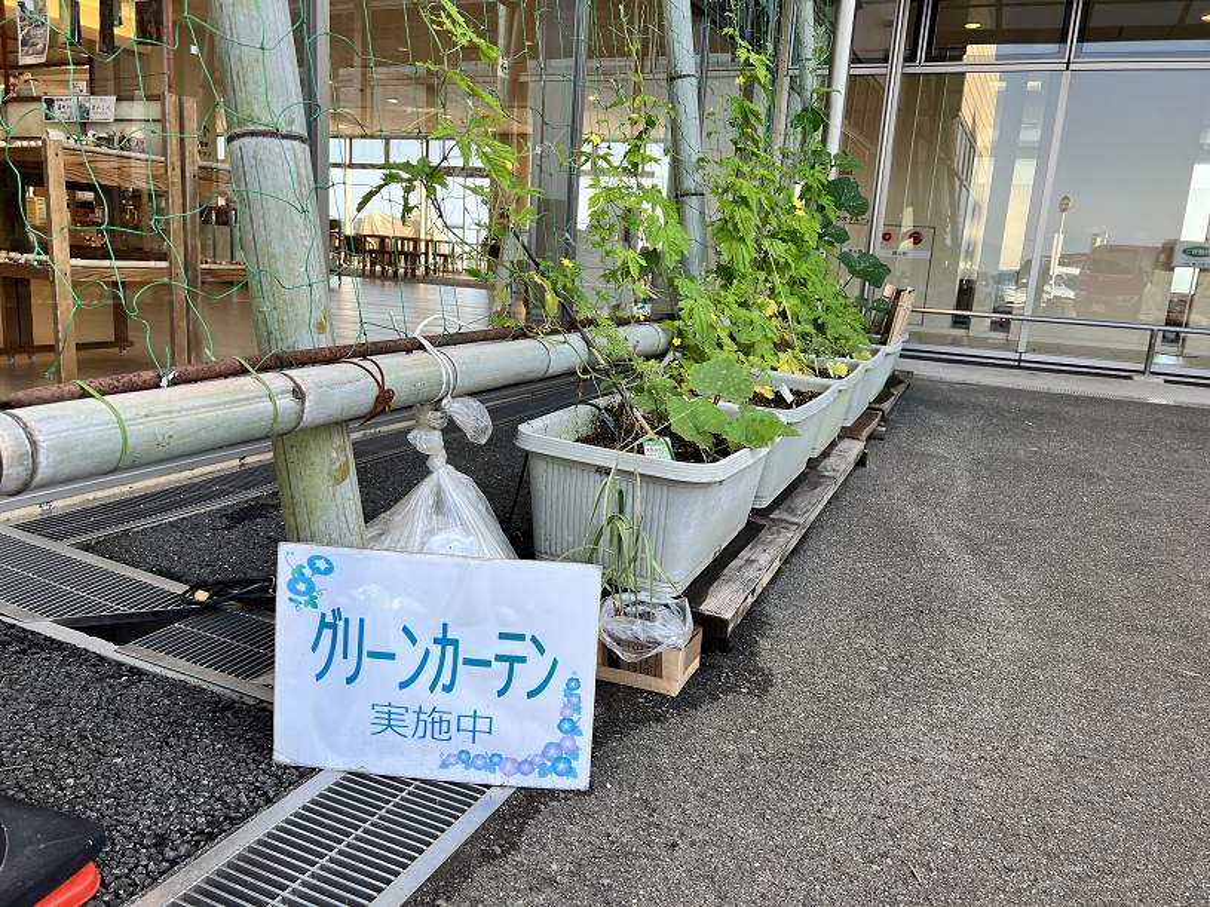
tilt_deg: -12.1
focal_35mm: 26
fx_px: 909
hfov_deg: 67.3
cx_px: 605
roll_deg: -4.1
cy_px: 454
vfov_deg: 53.1
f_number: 1.5
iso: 50
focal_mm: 5.7
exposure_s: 1/597
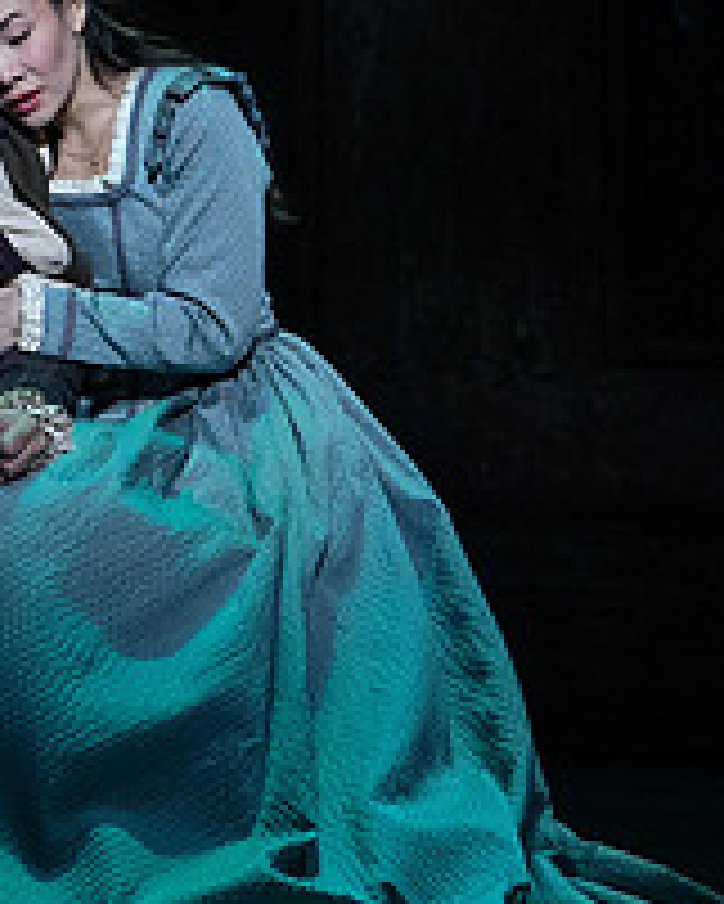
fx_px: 18949
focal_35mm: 708
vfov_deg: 2.7
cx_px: 431
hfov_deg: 2.2
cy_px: -59
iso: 5000
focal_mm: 200
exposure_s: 1/250
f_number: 6.3
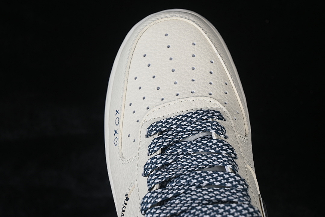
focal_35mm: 75
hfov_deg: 27.0
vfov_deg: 18.2
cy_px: 108
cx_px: 162
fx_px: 677
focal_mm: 50
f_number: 7.1
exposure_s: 1/80
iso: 160
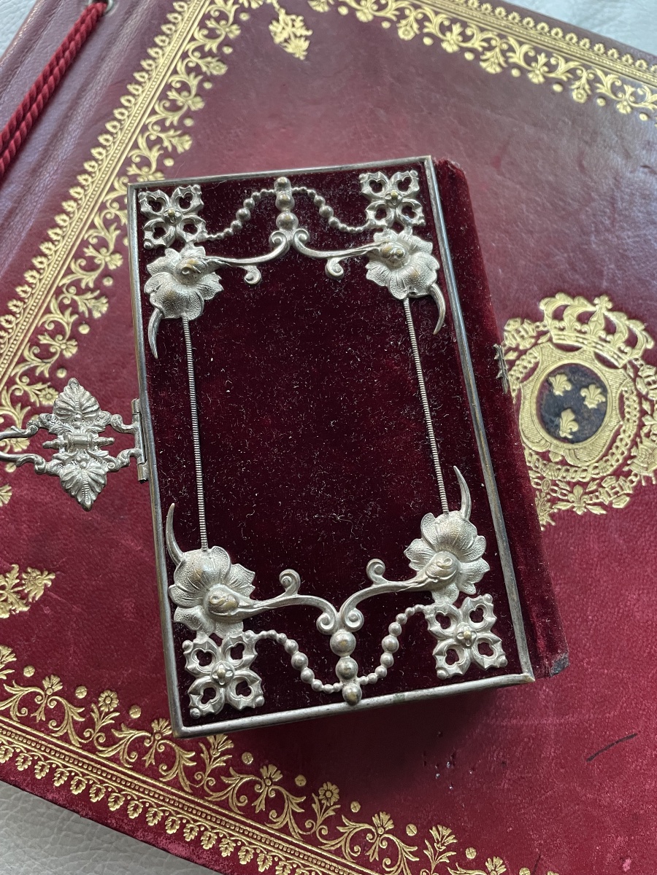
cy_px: 438
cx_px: 328
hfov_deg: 53.1
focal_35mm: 26
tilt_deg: -75.6
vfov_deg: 67.3
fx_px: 658
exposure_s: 1/60
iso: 250
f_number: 1.6
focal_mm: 4.2
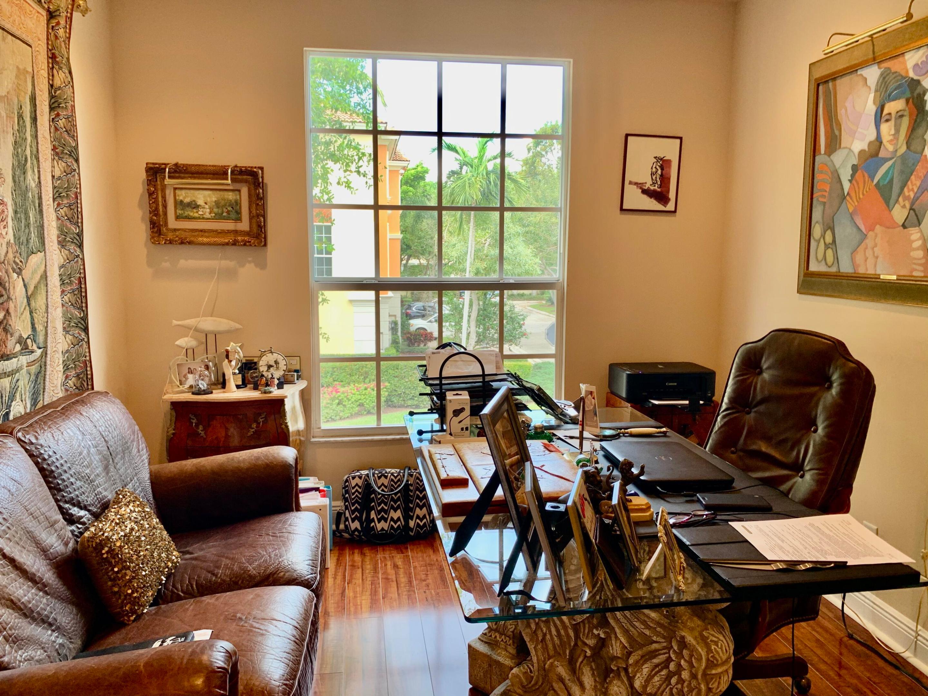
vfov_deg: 53.1
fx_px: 697
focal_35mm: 26
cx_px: 464
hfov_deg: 67.3
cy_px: 348
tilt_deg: -7.3
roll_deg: -0.7
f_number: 1.8
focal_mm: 4.25
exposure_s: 1/60
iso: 50
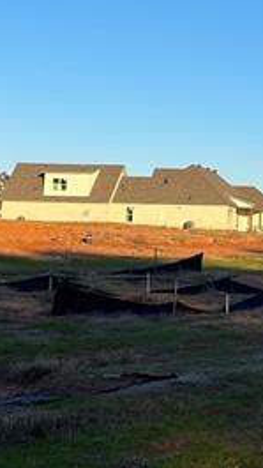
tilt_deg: +7.5
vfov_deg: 25.5
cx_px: 360
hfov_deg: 14.0
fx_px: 1017
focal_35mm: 82
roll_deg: -1.1
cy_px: 104
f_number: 1.6
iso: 50
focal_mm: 5.1
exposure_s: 1/2309
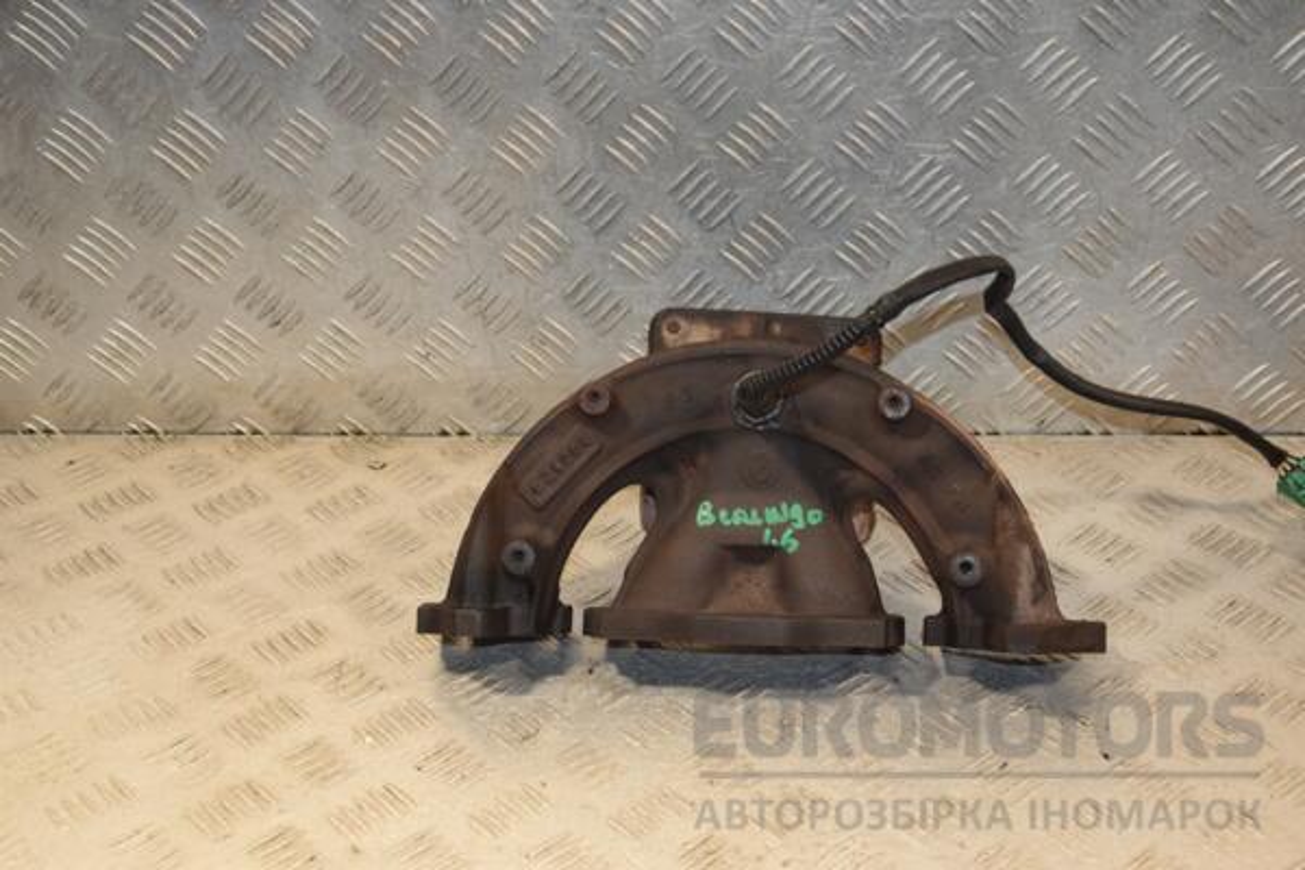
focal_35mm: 57
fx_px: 2066
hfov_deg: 35.1
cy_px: 435
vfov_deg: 23.8
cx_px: 652
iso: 800
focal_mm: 38
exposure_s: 1/200
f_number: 5.6
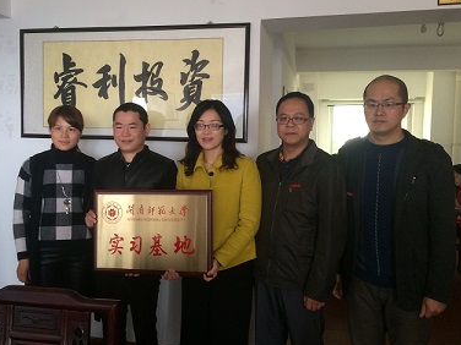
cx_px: 215
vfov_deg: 41.8
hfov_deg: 53.9
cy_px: 169
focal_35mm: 34
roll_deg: -1.7
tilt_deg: -5.4
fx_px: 453
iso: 125
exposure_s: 1/33
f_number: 2.2
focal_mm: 4.15
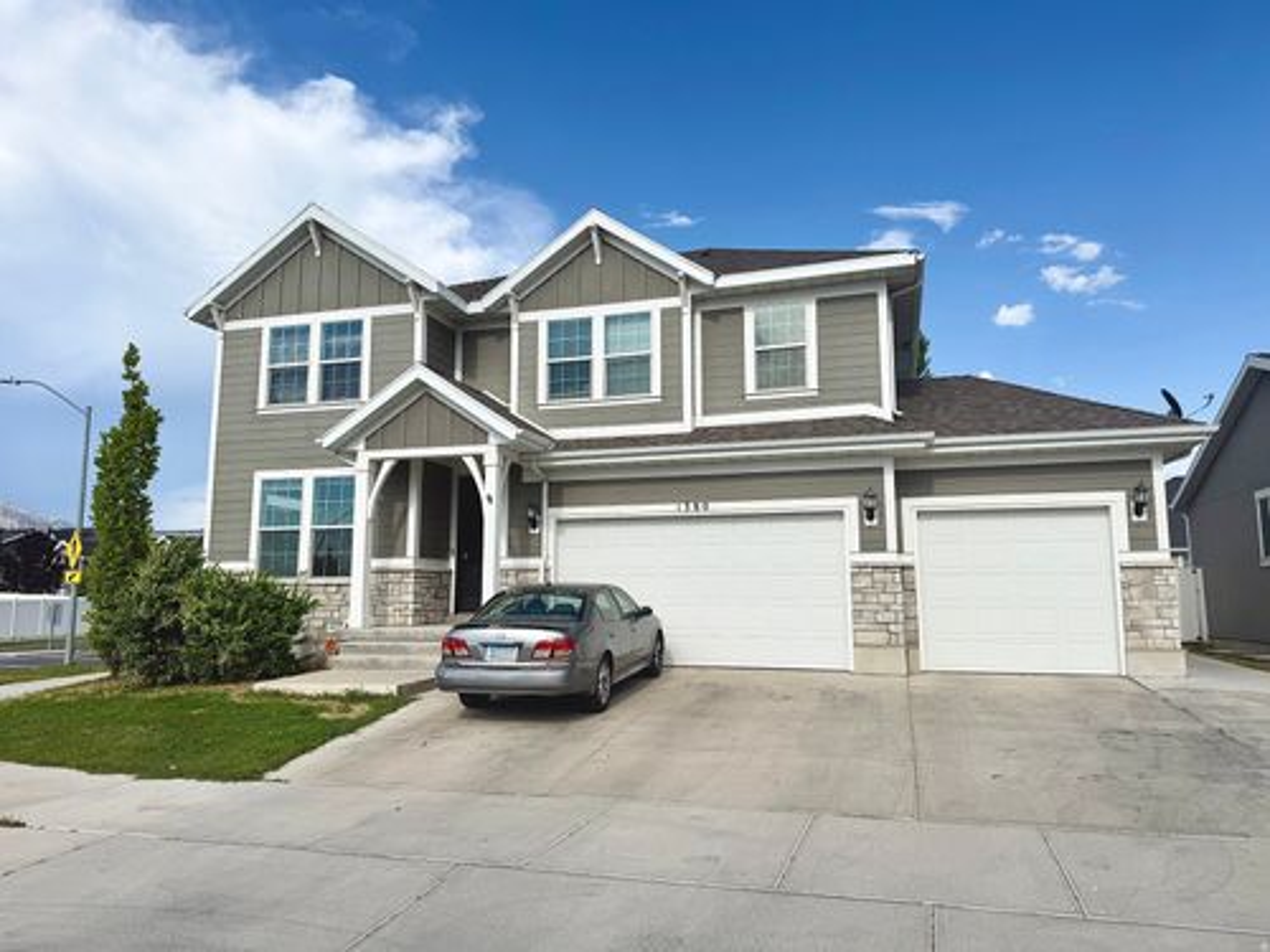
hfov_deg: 71.6
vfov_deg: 56.8
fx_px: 881
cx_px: 635
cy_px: 476
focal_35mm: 24
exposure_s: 1/5319
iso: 80
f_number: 1.78
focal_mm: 6.76
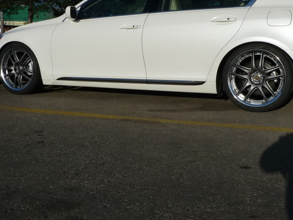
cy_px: 84
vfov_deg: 33.4
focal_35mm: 43
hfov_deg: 43.8
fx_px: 364
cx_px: 166
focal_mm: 5.1
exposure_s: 1/800
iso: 80
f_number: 5.6
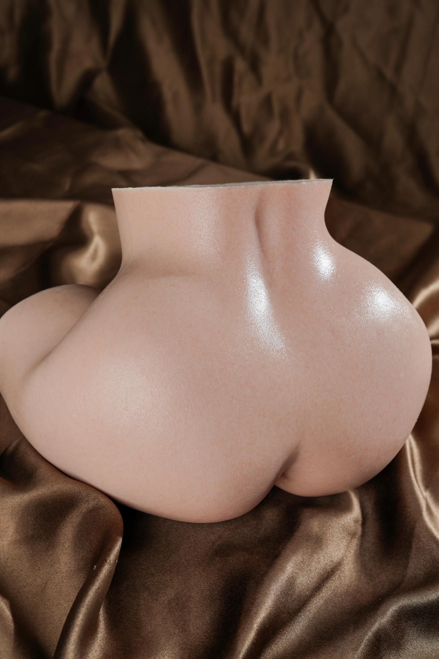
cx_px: 220
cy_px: 330
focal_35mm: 46
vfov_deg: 42.7
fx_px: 841
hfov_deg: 29.2
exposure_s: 1/100
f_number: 6.3
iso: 100
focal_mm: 46
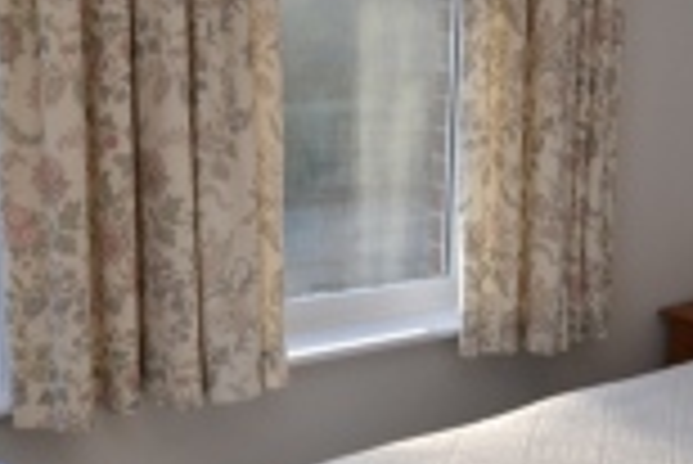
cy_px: 329
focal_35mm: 65
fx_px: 1246
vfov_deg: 21.0
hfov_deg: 30.2
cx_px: 572
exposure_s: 1/125
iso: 200
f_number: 5.6
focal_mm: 13
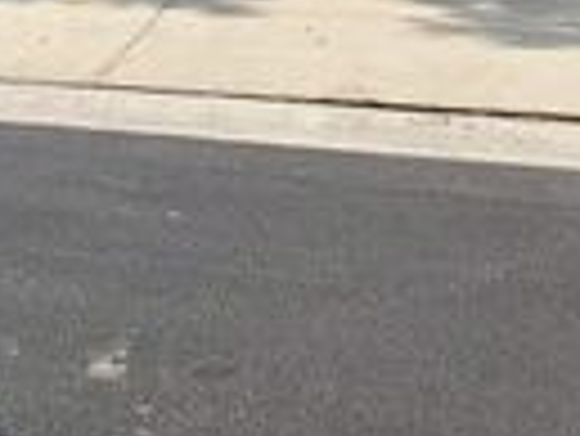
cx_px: -297
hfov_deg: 17.4
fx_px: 1694
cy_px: -348
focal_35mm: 101
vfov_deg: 13.2
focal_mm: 4.3
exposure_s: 1/976
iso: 50
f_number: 2.4
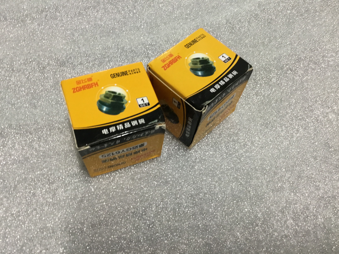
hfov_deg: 58.4
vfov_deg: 45.4
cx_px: 170
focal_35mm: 31
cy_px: 127
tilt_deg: -59.6
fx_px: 304
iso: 125
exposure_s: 1/33
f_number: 2.4
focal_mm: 3.3
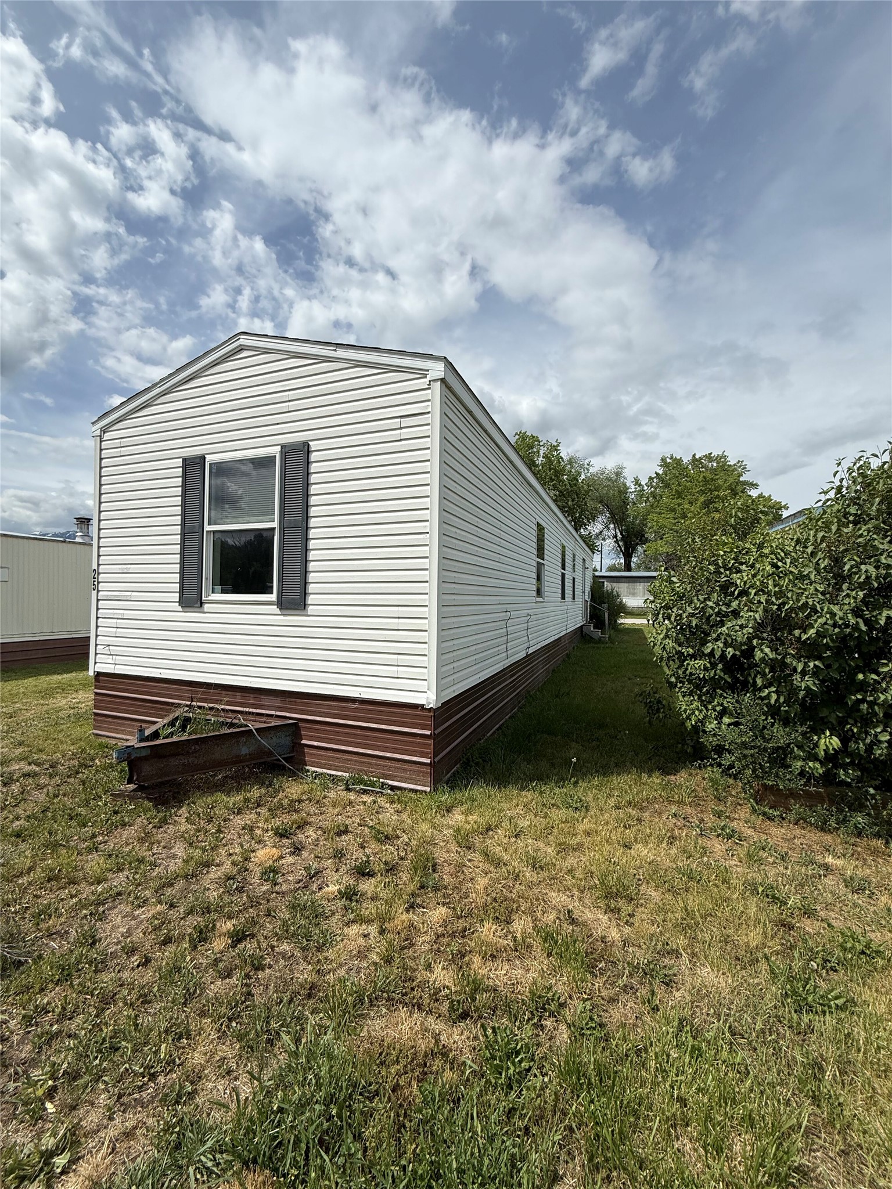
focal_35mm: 14
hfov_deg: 85.7
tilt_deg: +0.9
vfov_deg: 102.1
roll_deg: -1.0
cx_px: 446
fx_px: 481
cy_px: 594
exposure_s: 1/5155
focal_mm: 2.22
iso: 50
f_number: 2.2
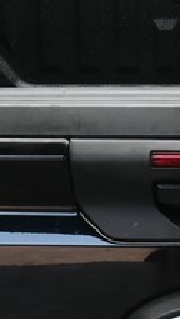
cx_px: 230
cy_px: 2
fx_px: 1307
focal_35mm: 154
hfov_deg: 7.8
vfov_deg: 13.8
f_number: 6.7
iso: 100
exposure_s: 1/30
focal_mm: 20
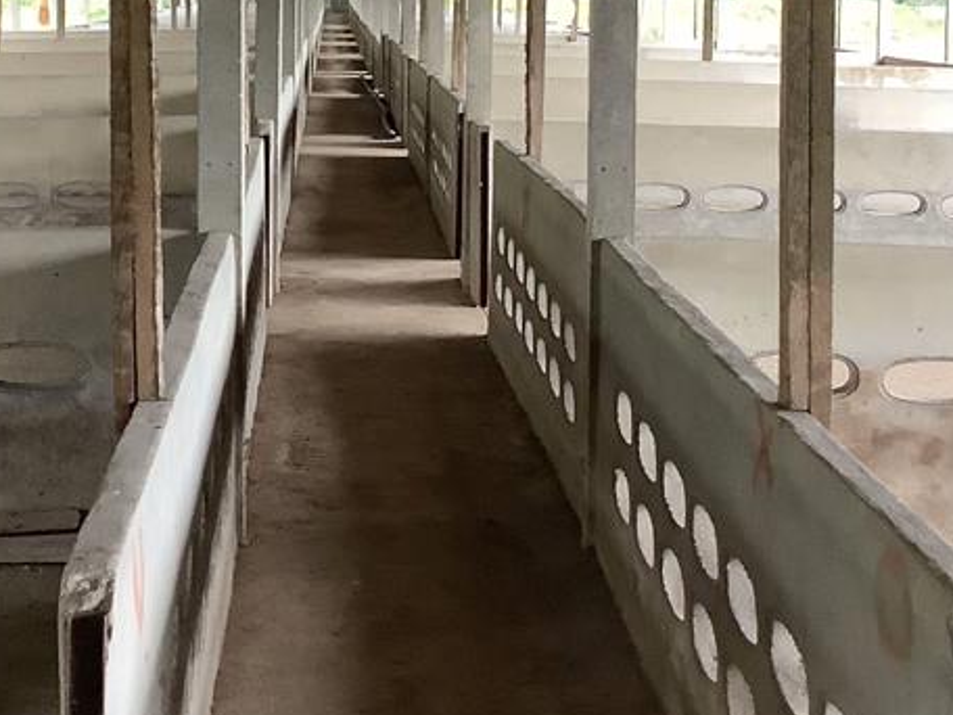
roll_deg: -0.9
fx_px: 2147
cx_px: 371
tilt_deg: -1.9
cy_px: 40
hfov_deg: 25.0
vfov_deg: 18.5
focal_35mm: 78
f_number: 2.4
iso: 200
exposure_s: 1/50
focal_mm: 3.3
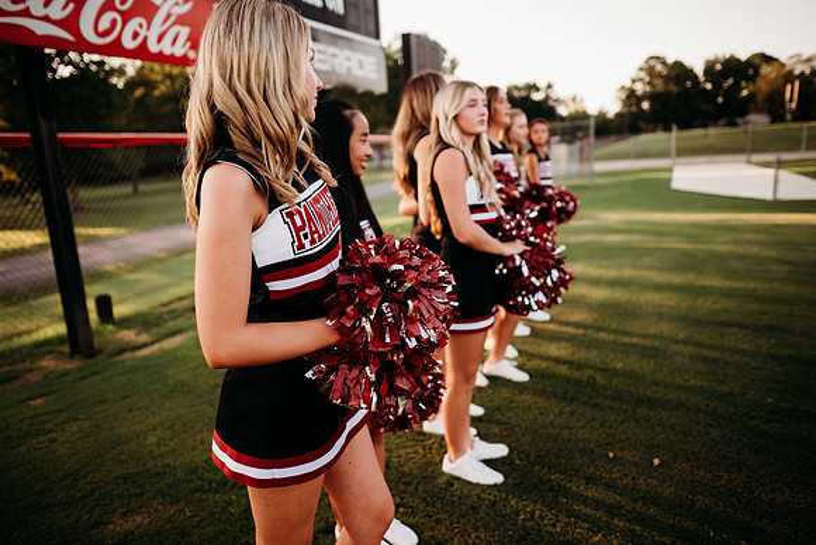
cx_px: 408
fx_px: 544
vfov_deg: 53.2
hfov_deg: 73.7
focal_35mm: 24
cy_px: 272
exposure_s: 1/500
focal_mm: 24
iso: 125
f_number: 2
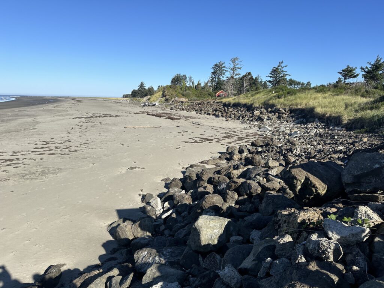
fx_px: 266
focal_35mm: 24
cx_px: 192
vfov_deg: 56.8
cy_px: 144
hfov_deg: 71.6
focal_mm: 6.86
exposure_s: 1/4762
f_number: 1.78
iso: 80
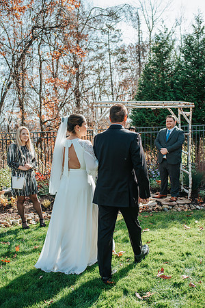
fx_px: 299
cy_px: 154
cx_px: 102
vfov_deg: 54.4
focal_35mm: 35
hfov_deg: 37.9
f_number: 3.5
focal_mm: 35
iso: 280
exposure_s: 1/1250
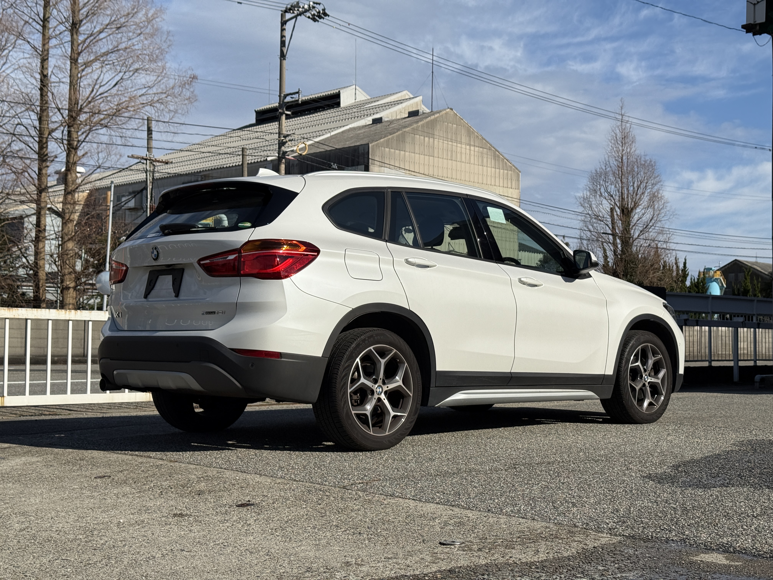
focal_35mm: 48
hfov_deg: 39.7
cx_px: 386
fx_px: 1072
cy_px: 290
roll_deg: -0.6
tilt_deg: +3.2
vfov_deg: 30.3
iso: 64
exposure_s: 1/9901
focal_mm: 6.76
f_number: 1.78
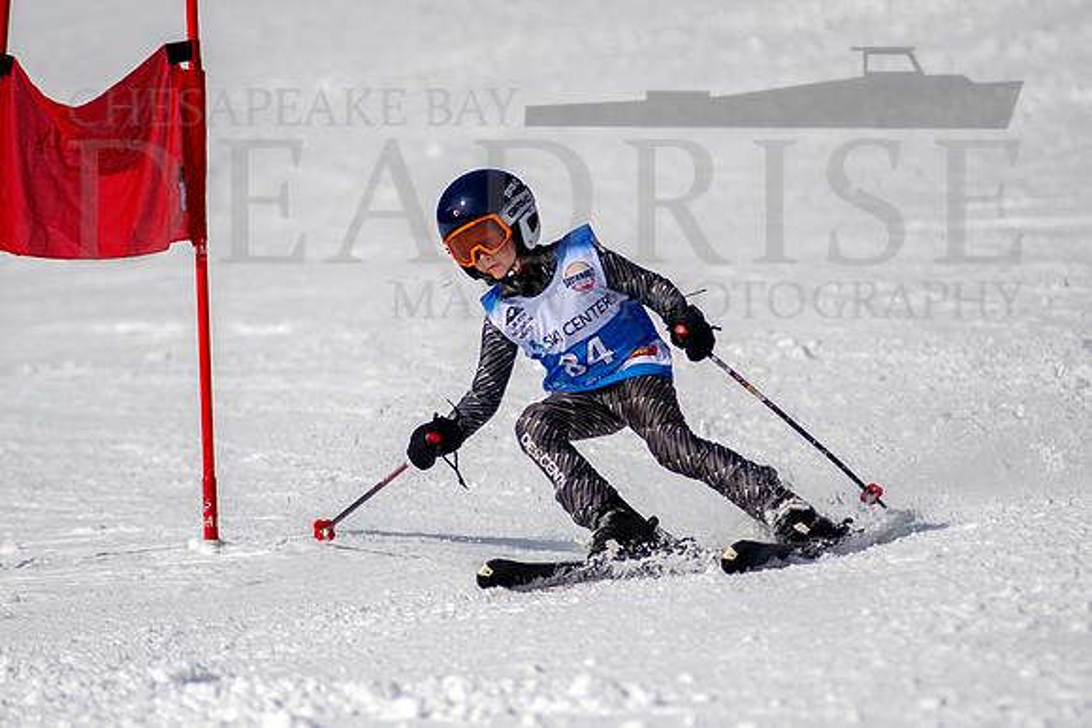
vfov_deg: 2.2
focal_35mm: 623
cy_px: 371
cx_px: 528
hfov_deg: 3.3
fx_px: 18900
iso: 100
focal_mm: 300
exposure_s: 1/8000
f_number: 2.8
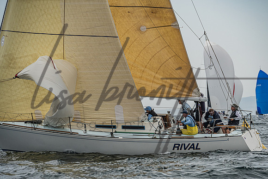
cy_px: 103
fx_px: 1979
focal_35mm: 266
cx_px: 155
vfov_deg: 5.2
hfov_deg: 7.7
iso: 400
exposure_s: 1/3200
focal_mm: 230
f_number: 8
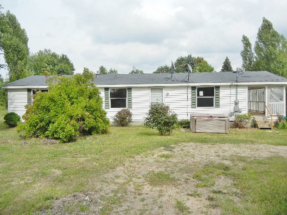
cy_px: 105
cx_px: 147
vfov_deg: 45.5
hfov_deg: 58.3
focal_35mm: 31
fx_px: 257
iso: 160
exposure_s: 1/377
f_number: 7
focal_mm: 5.4
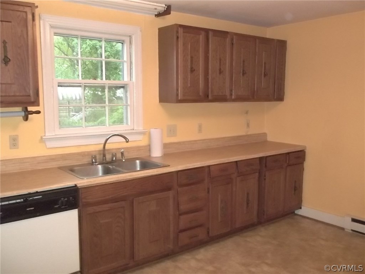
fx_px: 348
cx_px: 182
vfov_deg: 42.9
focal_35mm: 33
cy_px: 137
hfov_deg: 55.4
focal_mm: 5.9
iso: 400
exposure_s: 1/30
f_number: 3.3
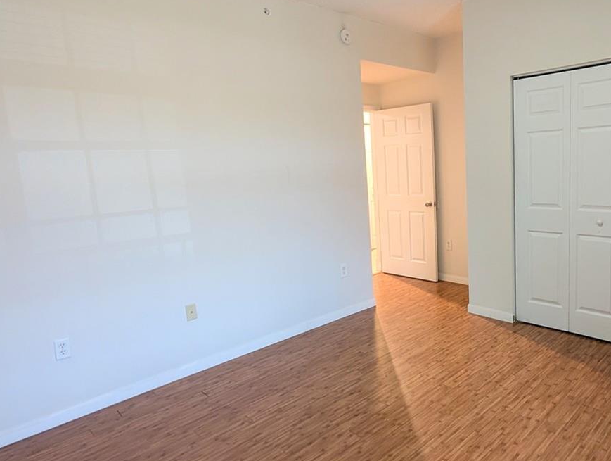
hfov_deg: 73.8
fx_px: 389
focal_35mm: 22
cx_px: 410
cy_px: 222
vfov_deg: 61.2
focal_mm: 2.02
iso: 178
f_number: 1.7
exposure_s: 1/40
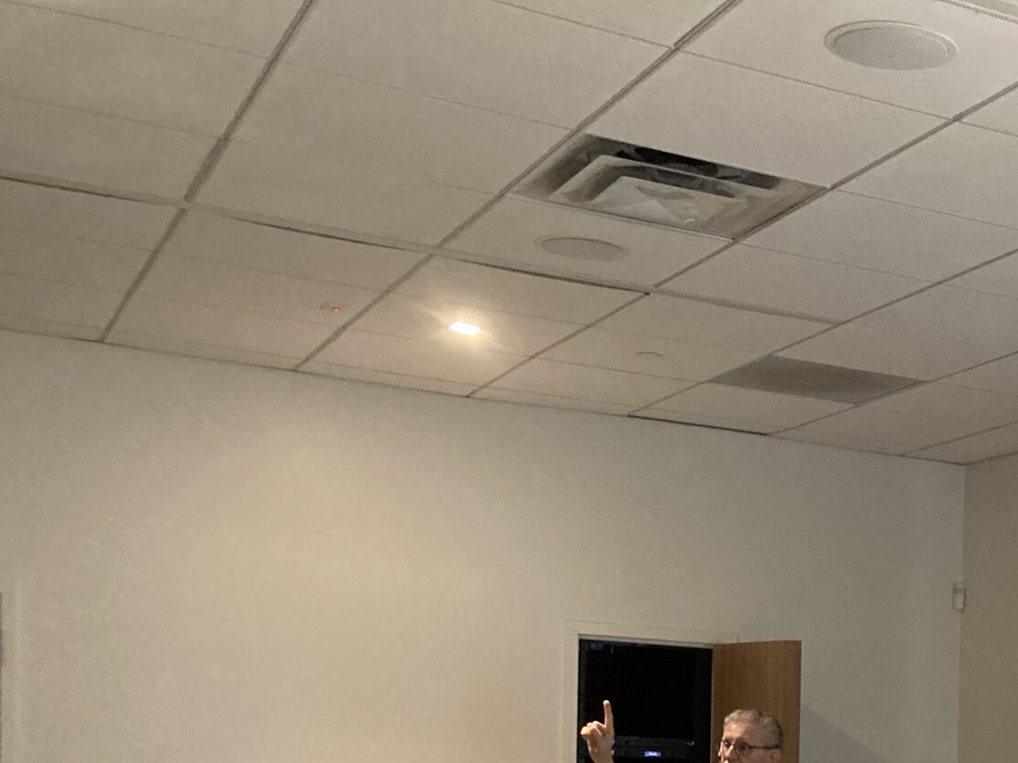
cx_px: 1129
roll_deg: -2.2
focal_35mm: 64
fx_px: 1882
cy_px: 859
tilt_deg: -3.8
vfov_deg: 21.6
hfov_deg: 27.6
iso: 250
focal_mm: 3.99
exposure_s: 1/60
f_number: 1.8
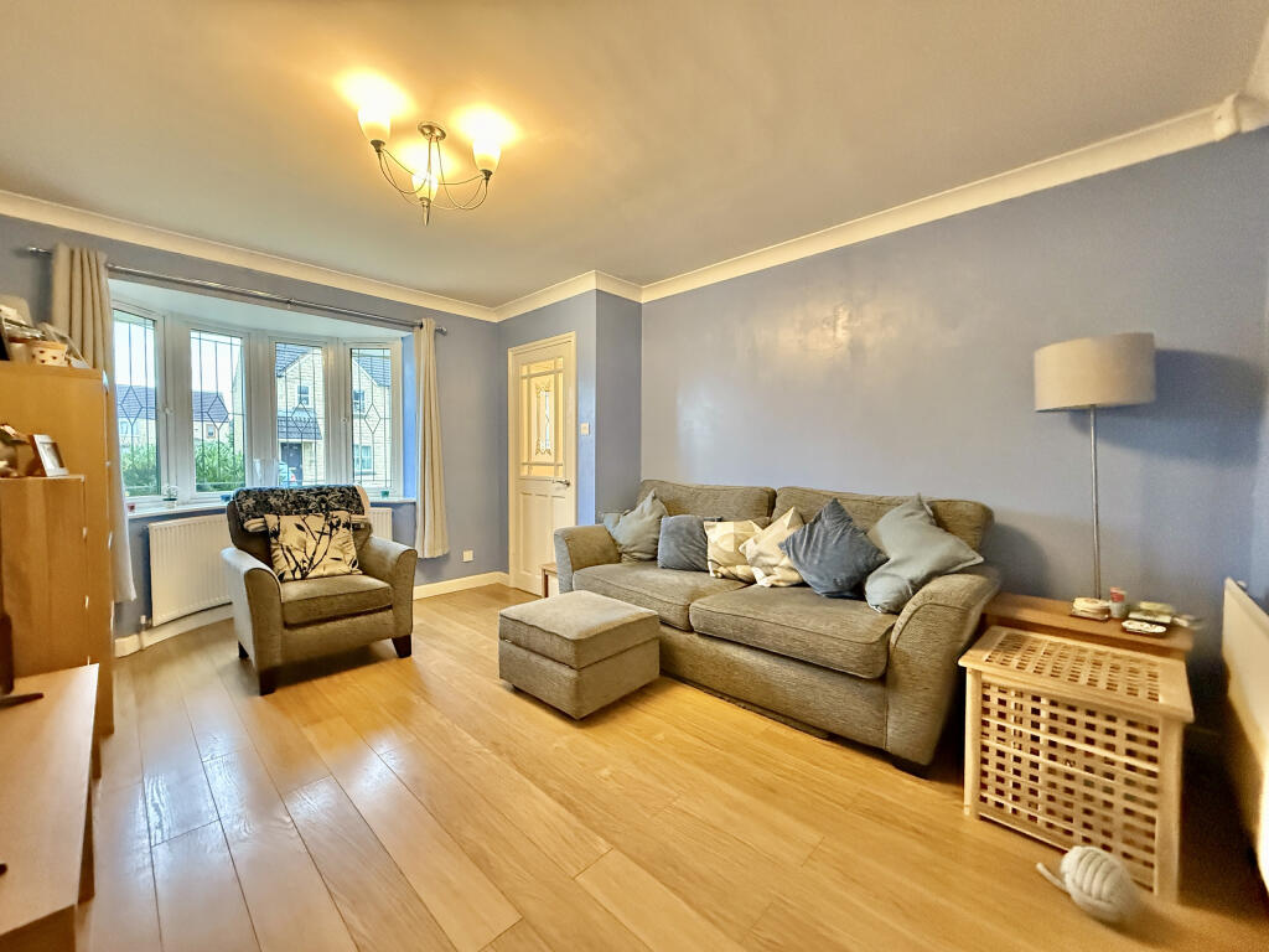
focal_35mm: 14
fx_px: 513
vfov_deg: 85.7
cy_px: 476
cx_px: 634
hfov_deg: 102.1
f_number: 2.2
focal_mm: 2.22
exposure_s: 1/50
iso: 800
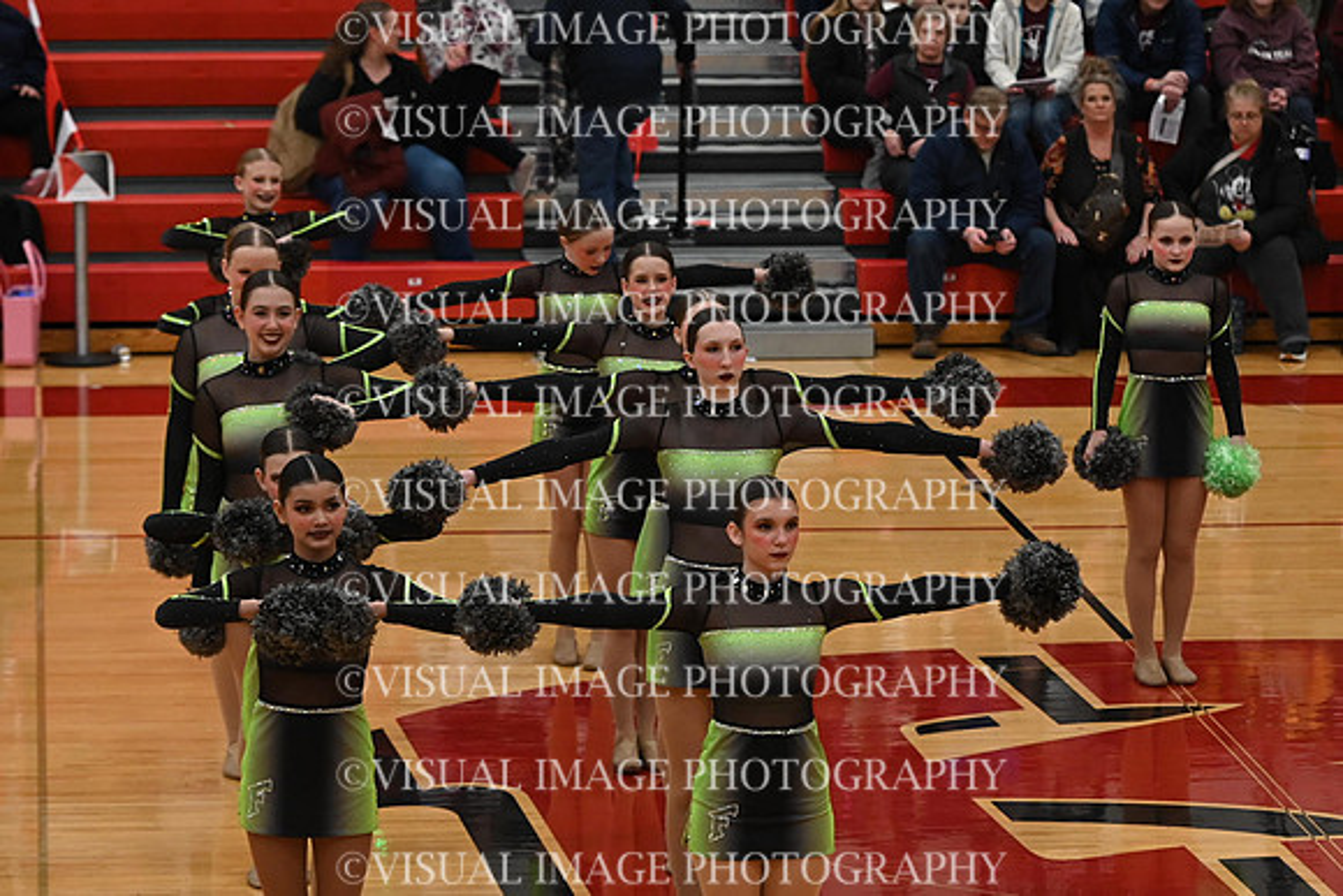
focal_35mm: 157
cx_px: 672
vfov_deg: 8.7
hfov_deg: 13.1
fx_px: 5858
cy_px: 448
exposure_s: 1/250
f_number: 4
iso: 3200
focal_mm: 105
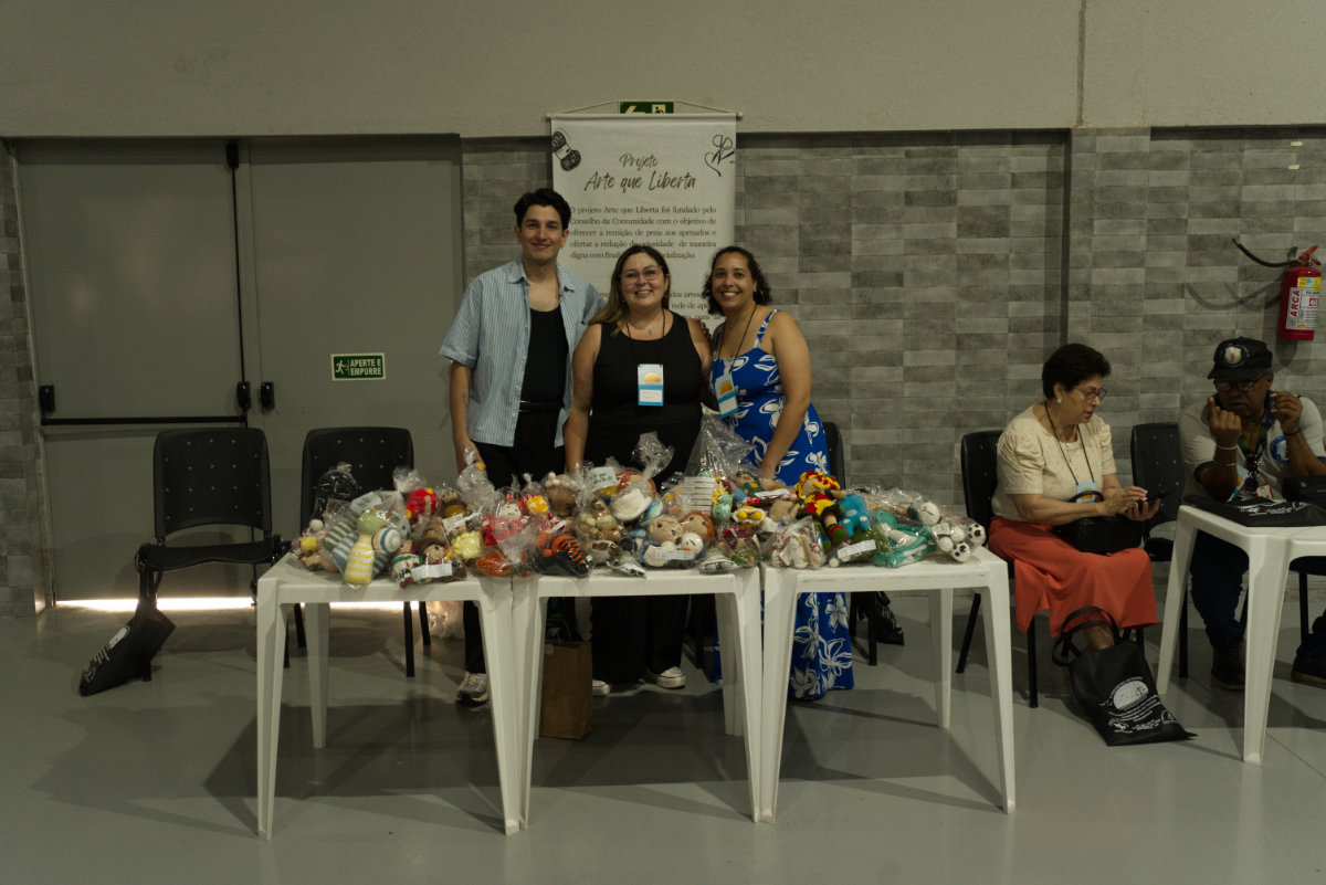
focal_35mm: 35
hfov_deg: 54.4
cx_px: 663
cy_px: 442
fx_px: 1290
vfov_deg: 37.9
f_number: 4
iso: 3200
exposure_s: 1/100
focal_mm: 35
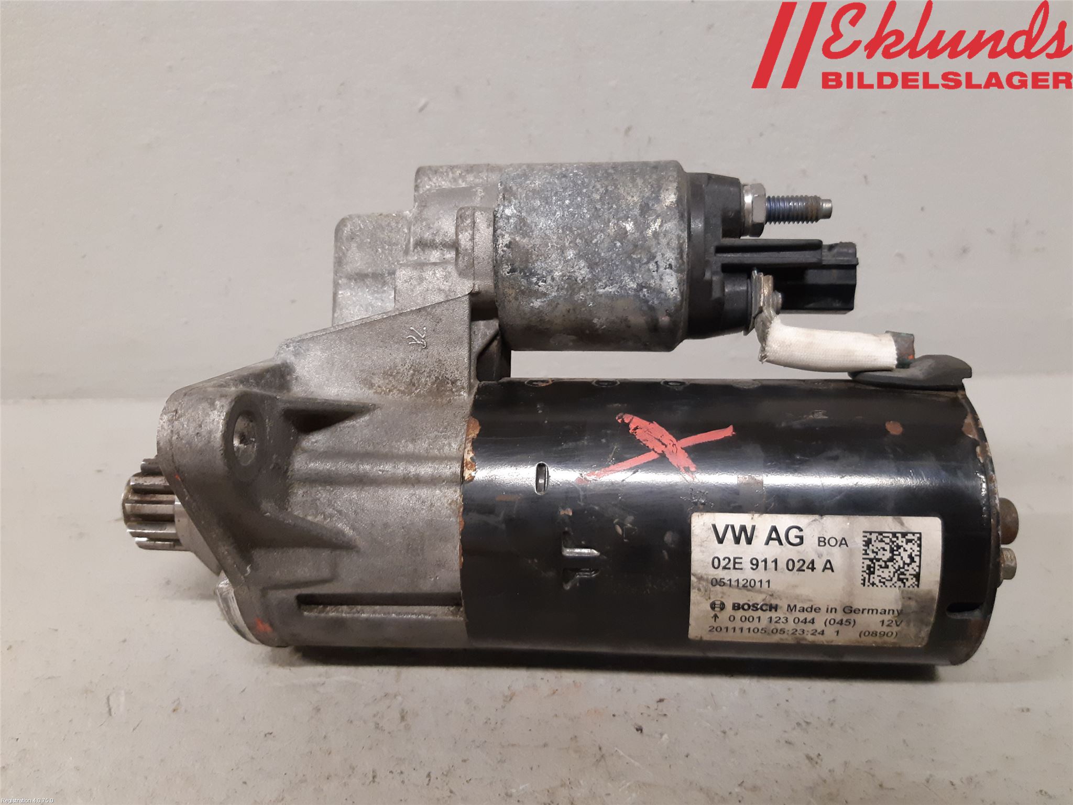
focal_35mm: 26
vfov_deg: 53.1
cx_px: 536
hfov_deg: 67.3
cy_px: 402
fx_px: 806
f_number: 1.7
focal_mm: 3.93
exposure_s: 1/50
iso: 250
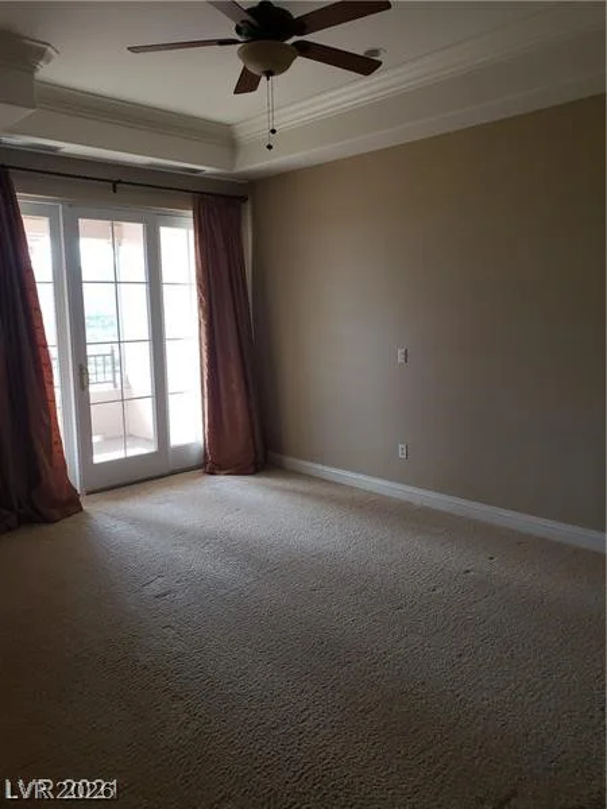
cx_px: 304
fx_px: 608
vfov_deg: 67.3
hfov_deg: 53.1
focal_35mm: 26
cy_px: 404
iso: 64
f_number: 2.4
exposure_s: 1/60
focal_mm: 4.3
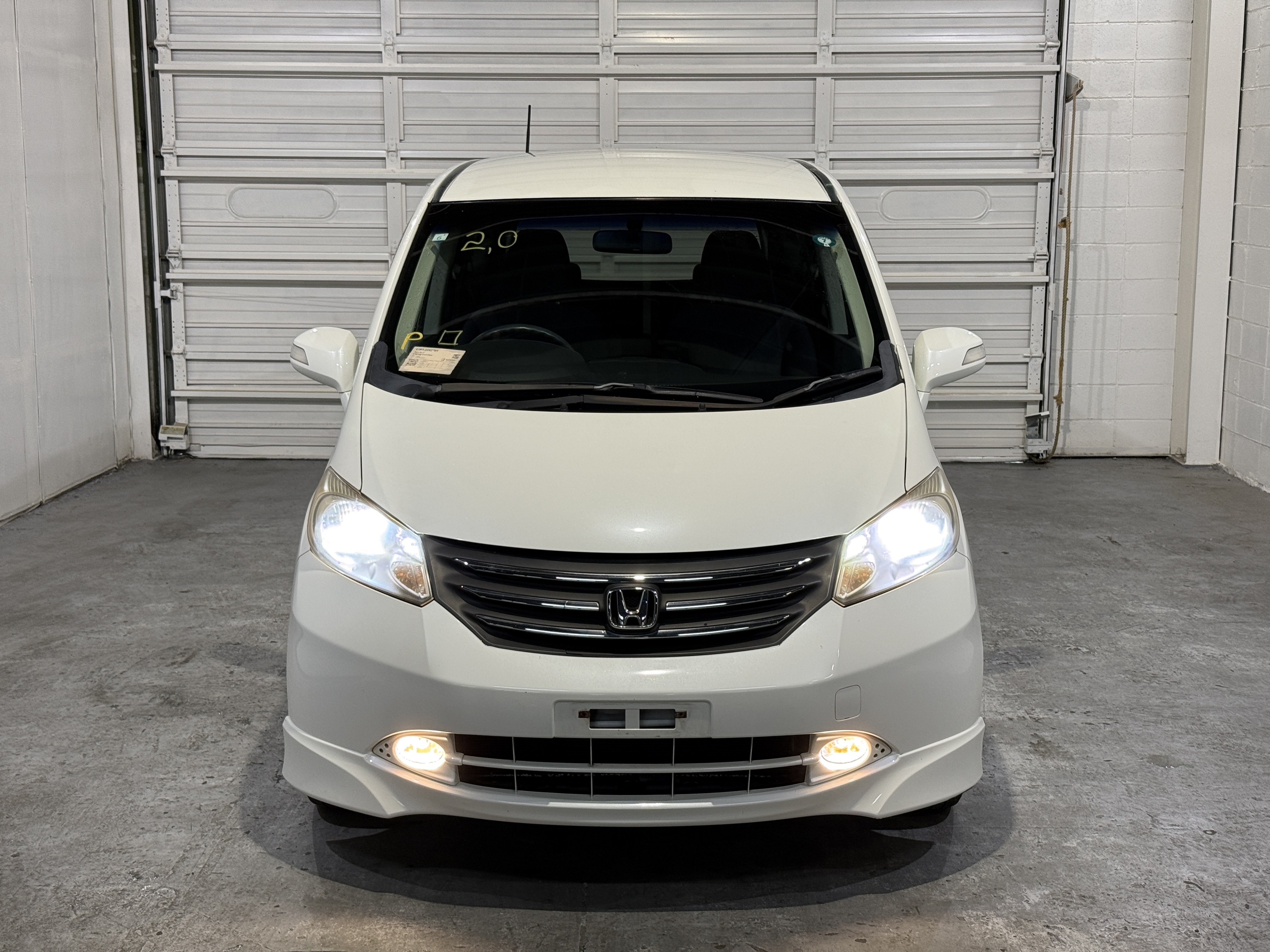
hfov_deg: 39.7
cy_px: 476
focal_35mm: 48
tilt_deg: -9.2
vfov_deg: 30.3
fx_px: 1761
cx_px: 635
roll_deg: -0.5
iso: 50
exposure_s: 1/60
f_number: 1.78
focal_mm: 6.76
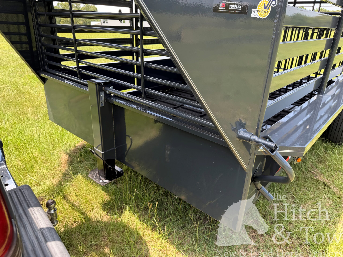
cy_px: 128
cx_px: 172
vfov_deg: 56.8
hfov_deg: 71.6
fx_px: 238
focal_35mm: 24
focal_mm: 6.76
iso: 80
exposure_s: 1/593
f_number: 1.78
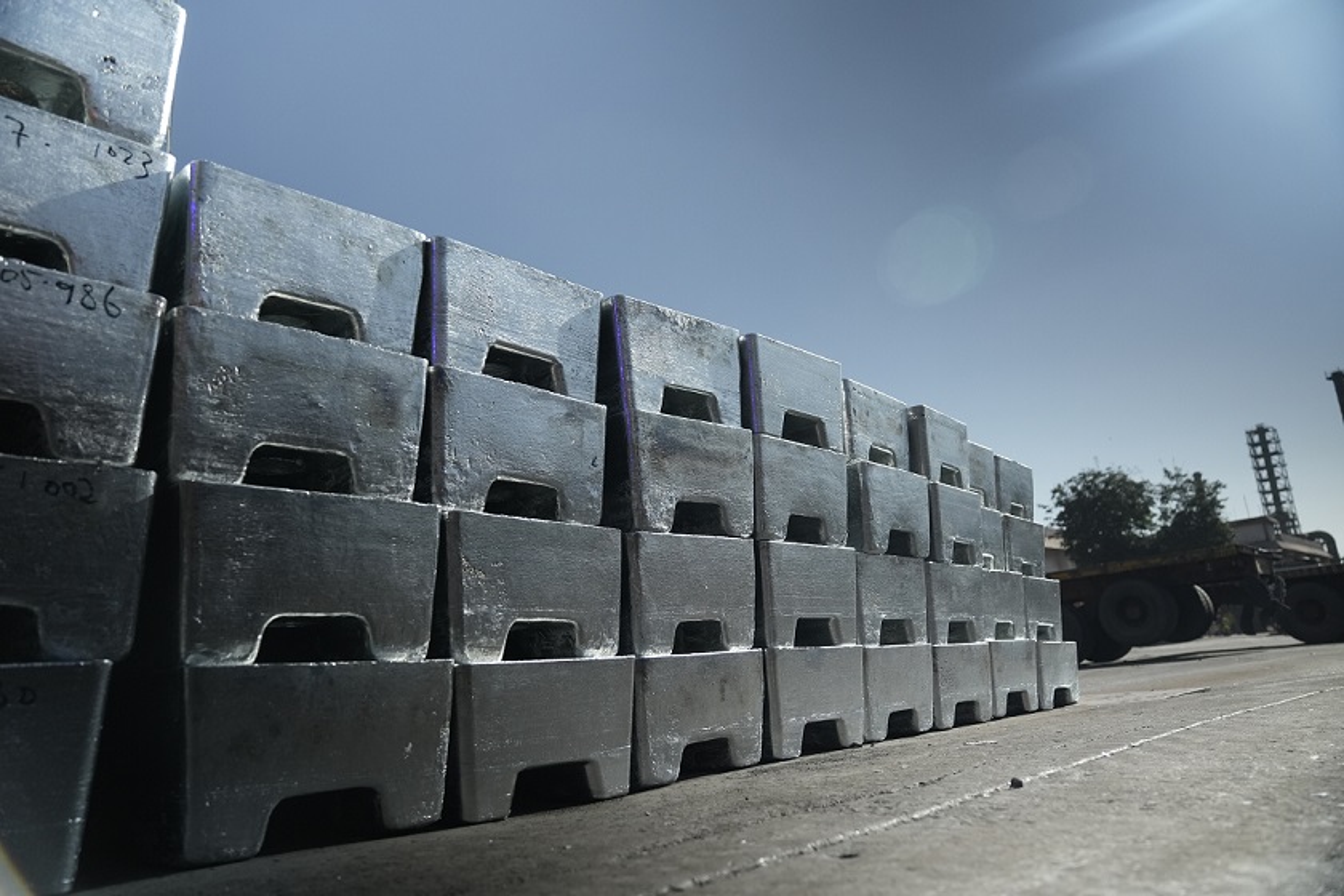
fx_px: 896
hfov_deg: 73.7
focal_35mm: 24
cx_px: 672
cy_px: 448
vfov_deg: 53.1
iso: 1600
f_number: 2.8
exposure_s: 1/500
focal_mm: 24
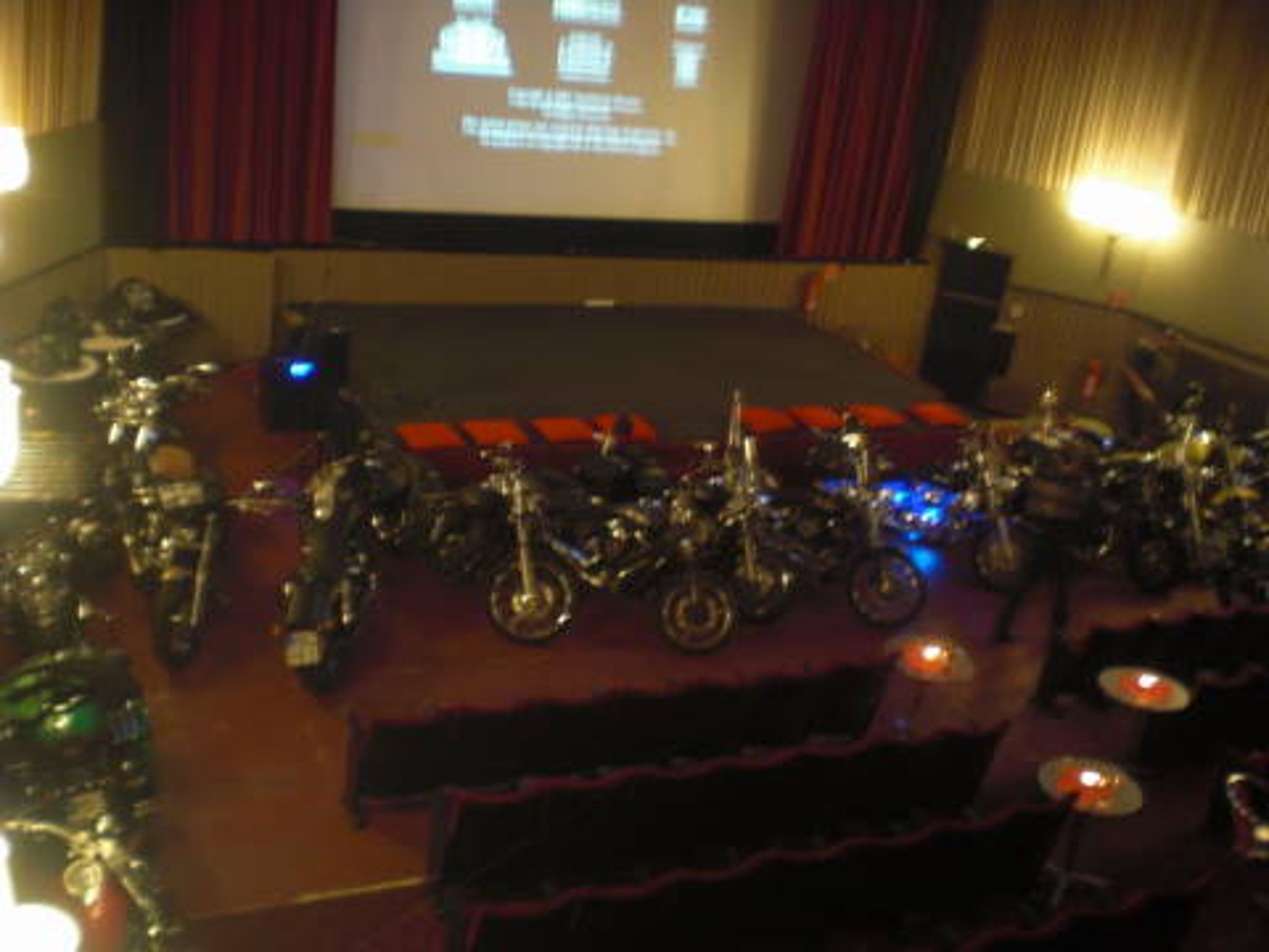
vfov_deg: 37.7
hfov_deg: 49.0
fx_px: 1393
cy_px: 476
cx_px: 634
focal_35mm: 38
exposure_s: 1/2
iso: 200
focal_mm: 6.3
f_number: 3.1
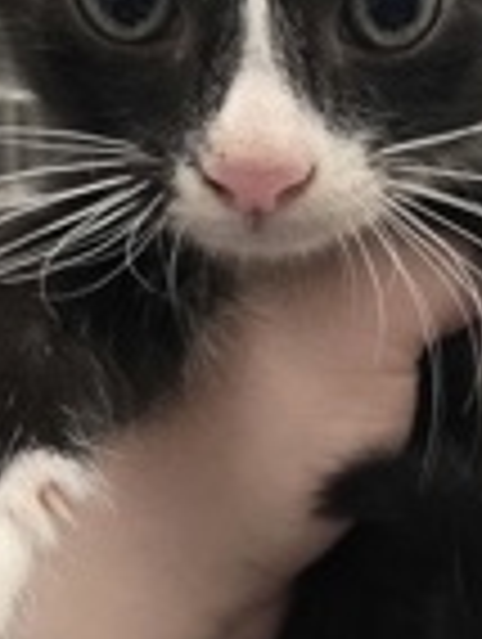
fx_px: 1259
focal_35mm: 68
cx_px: 421
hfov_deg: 21.3
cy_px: 410
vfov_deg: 28.4
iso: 200
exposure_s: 1/120
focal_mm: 5.4
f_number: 1.8
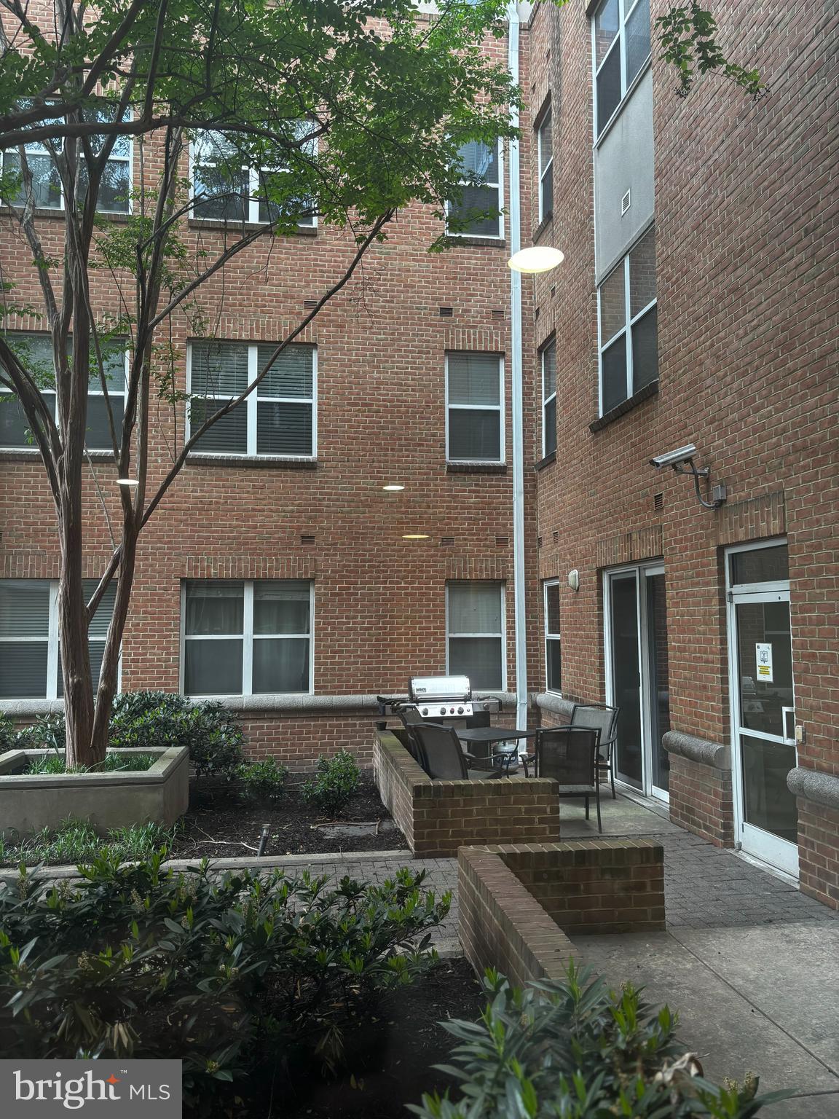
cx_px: 420
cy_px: 560
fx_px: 840
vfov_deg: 67.3
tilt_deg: +3.2
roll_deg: +0.3
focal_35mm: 26
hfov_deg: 53.1
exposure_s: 1/120
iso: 100
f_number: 1.6
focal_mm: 5.96
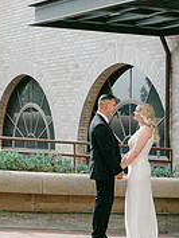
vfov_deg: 16.1
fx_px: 840
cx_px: 124
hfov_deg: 12.1
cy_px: 128
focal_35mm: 122
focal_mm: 50
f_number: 4
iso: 100
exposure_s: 1/500
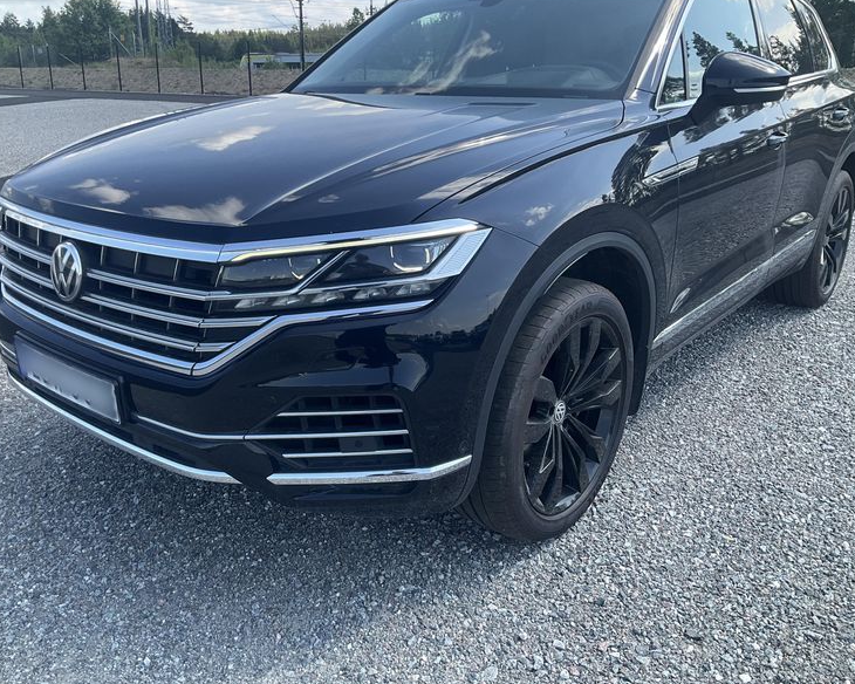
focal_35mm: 31
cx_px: 402
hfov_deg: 57.1
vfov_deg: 47.1
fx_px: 784
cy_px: 338
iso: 25
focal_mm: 3
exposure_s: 1/562
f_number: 1.8
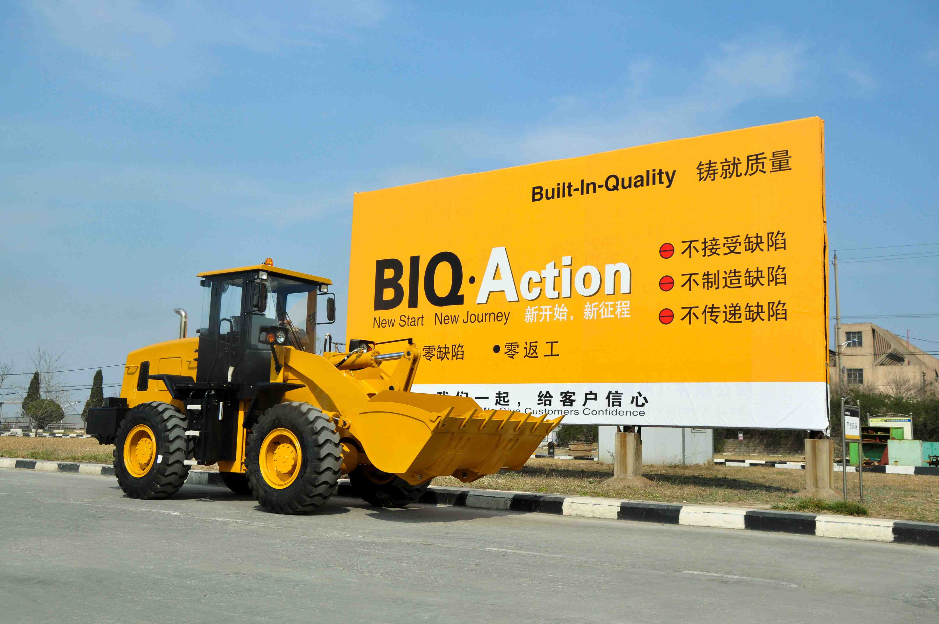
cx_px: 470
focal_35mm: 36
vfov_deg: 36.8
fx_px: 938
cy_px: 312
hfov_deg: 53.2
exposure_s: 1/320
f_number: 10
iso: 200
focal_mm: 24
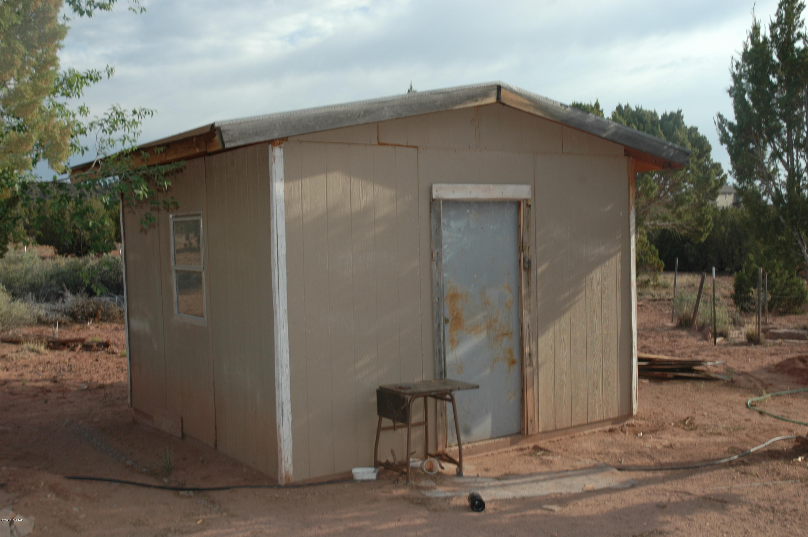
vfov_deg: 32.9
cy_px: 268
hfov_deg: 48.0
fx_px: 908
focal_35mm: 40
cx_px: 404
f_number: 8
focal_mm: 27
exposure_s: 1/250
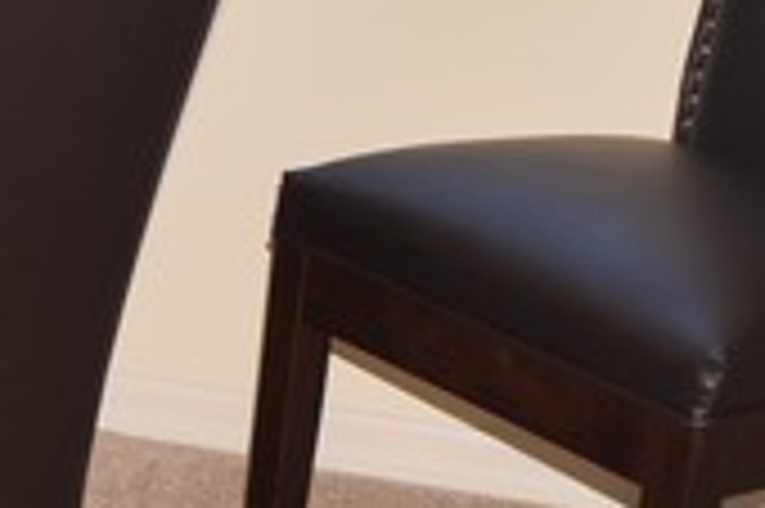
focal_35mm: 127
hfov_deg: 14.2
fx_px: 2696
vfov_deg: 10.5
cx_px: -628
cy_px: -218
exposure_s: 1/60
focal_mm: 18
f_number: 8
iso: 200
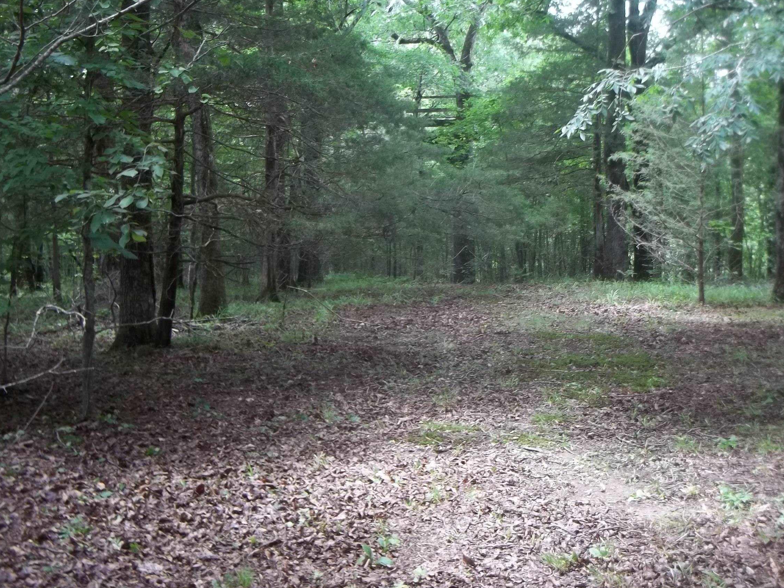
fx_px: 951
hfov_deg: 44.7
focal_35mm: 42
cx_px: 434
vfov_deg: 34.2
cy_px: 237
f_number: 3.3
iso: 64
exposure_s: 1/40
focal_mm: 5.9
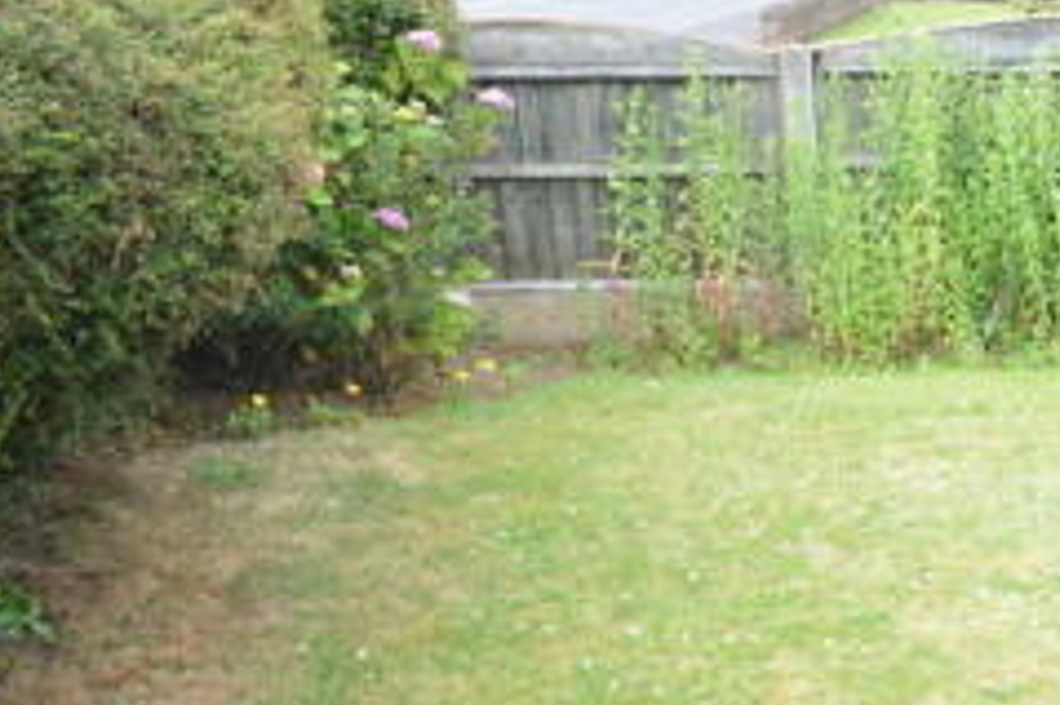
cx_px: 1319
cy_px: 574
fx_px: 2177
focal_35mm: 74
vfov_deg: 18.2
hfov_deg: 24.4
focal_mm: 18
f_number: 3.5
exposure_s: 1/400
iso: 400
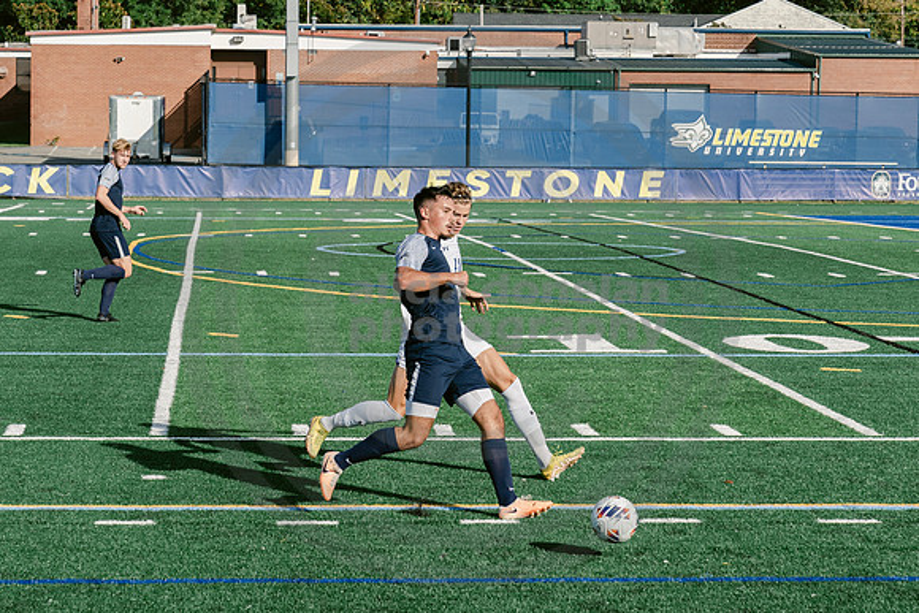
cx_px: 407
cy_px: 304
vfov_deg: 12.5
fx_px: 2802
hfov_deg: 18.6
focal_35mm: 110
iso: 640
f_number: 5.6
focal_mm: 70
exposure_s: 1/3200
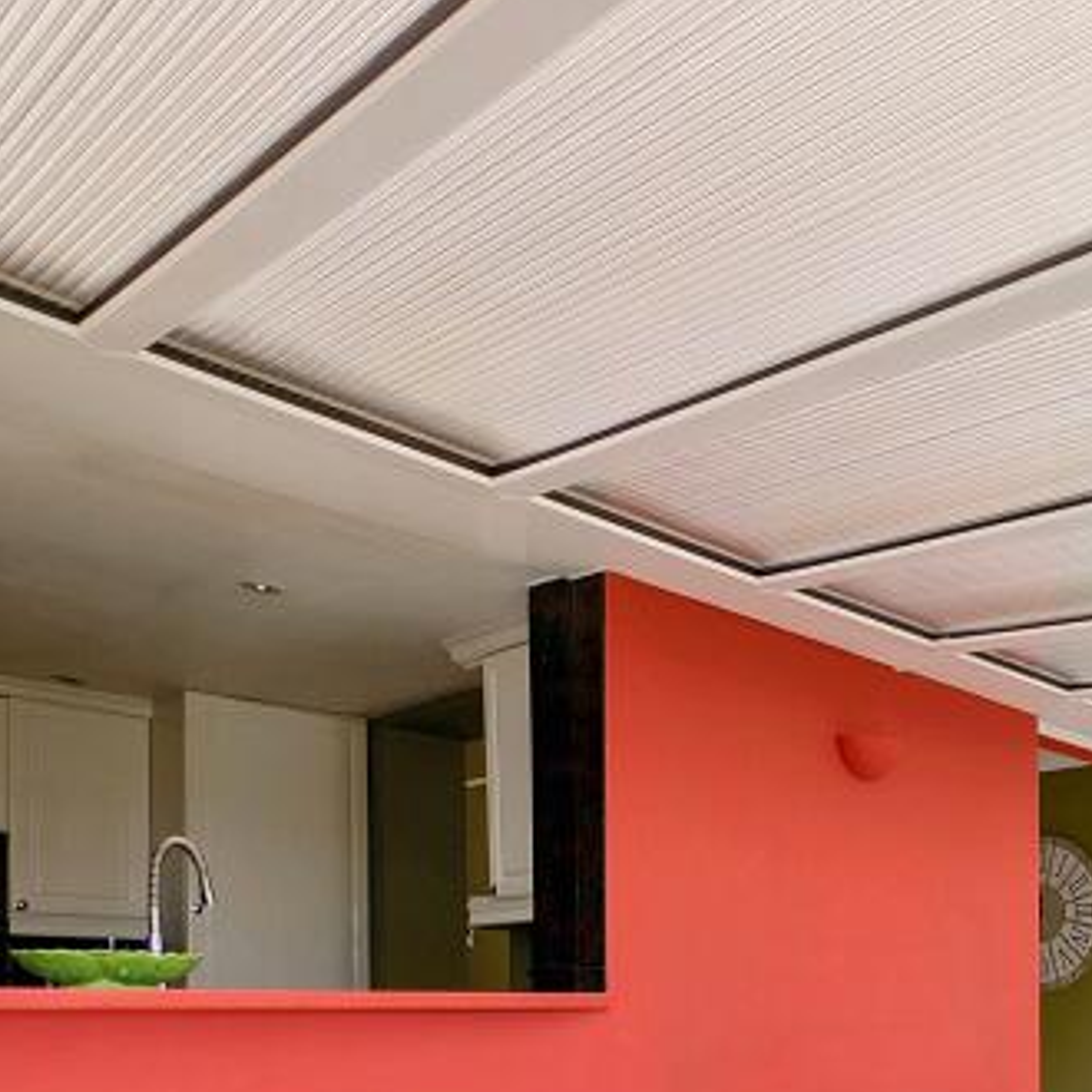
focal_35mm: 33
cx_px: 1056
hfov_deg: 43.6
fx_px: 1178
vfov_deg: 44.0
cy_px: 1041
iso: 37
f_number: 1.9
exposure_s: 1/295
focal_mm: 2.2
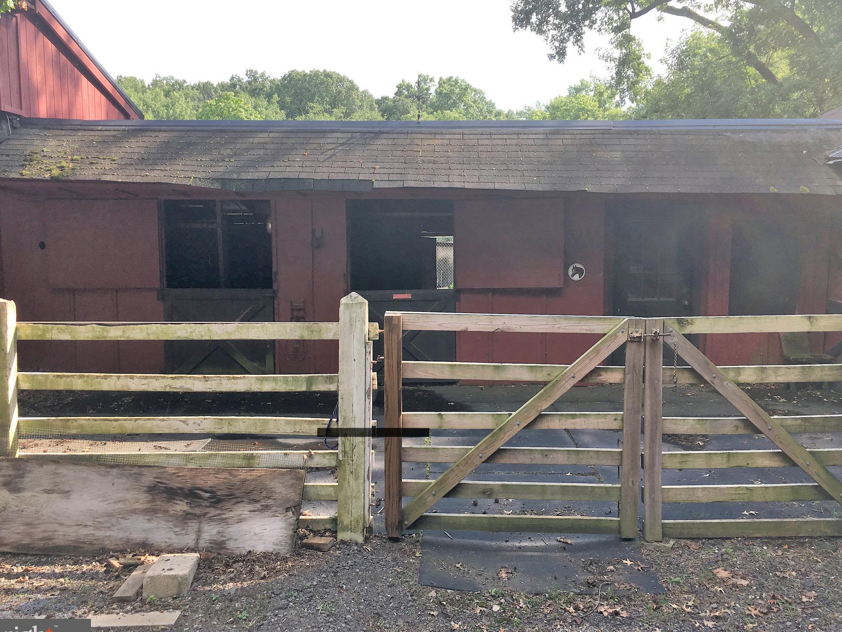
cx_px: 431
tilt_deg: -6.5
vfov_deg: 45.4
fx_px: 754
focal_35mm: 31
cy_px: 317
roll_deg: -0.9
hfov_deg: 58.3
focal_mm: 4.15
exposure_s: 1/452
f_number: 2.2
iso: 25
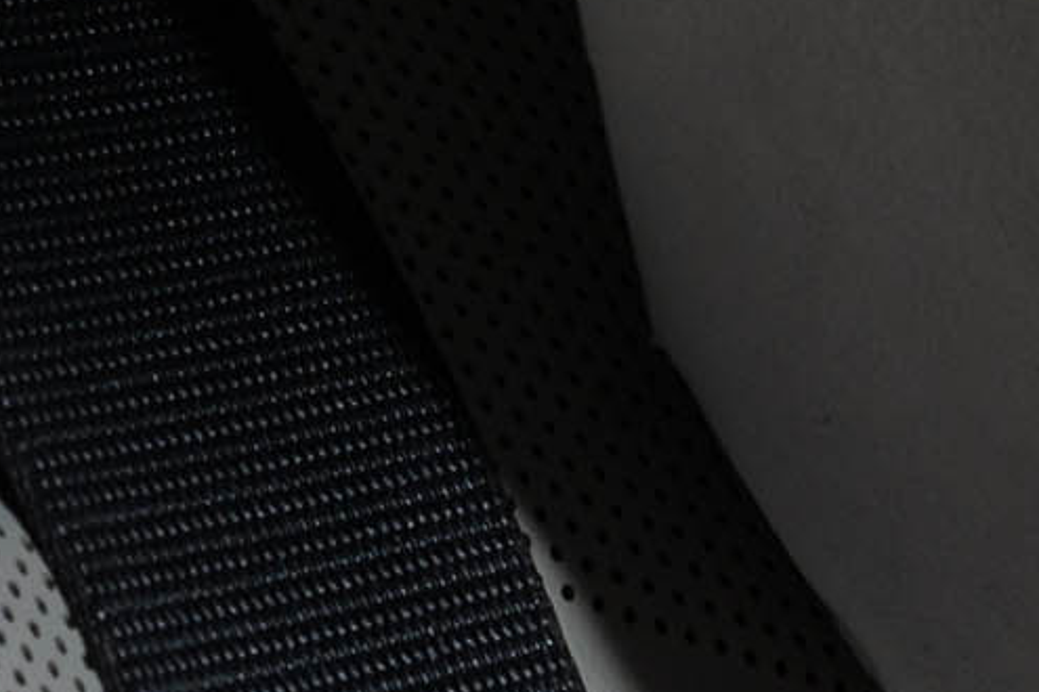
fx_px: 8369
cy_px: -607
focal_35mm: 290
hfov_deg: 7.0
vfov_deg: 4.7
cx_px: 1629
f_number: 9
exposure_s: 1/160
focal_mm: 41
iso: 200
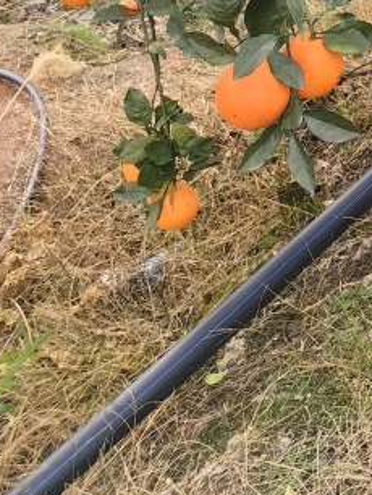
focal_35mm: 94
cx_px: 597
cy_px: -303
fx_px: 1345
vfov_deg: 18.0
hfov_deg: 14.4
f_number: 2
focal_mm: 5.75
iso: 50
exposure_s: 1/498
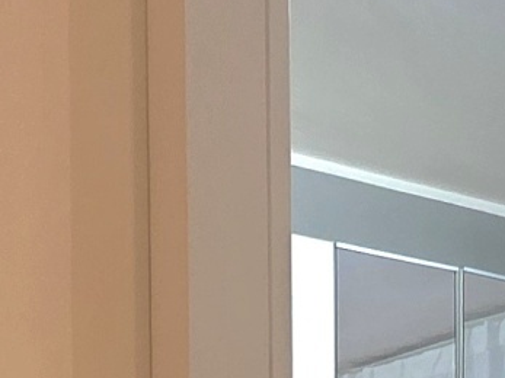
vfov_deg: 12.9
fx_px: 1400
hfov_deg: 19.3
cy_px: 807
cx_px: -105
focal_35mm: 96
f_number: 1.9
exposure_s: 1/101
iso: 200
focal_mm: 2.2
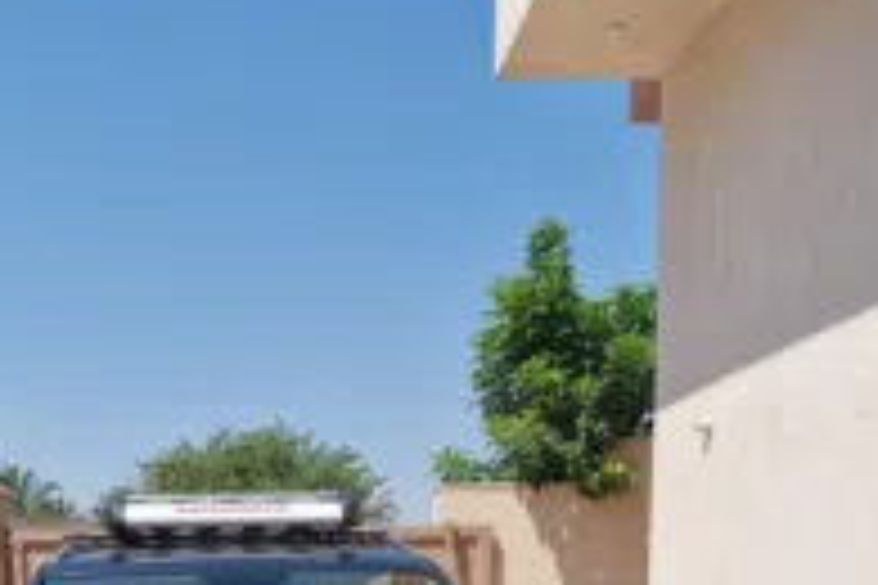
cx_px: 270
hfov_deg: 39.7
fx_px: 1195
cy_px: 765
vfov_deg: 24.1
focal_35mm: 49
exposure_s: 1/2398
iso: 50
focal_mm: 5.54
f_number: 1.8
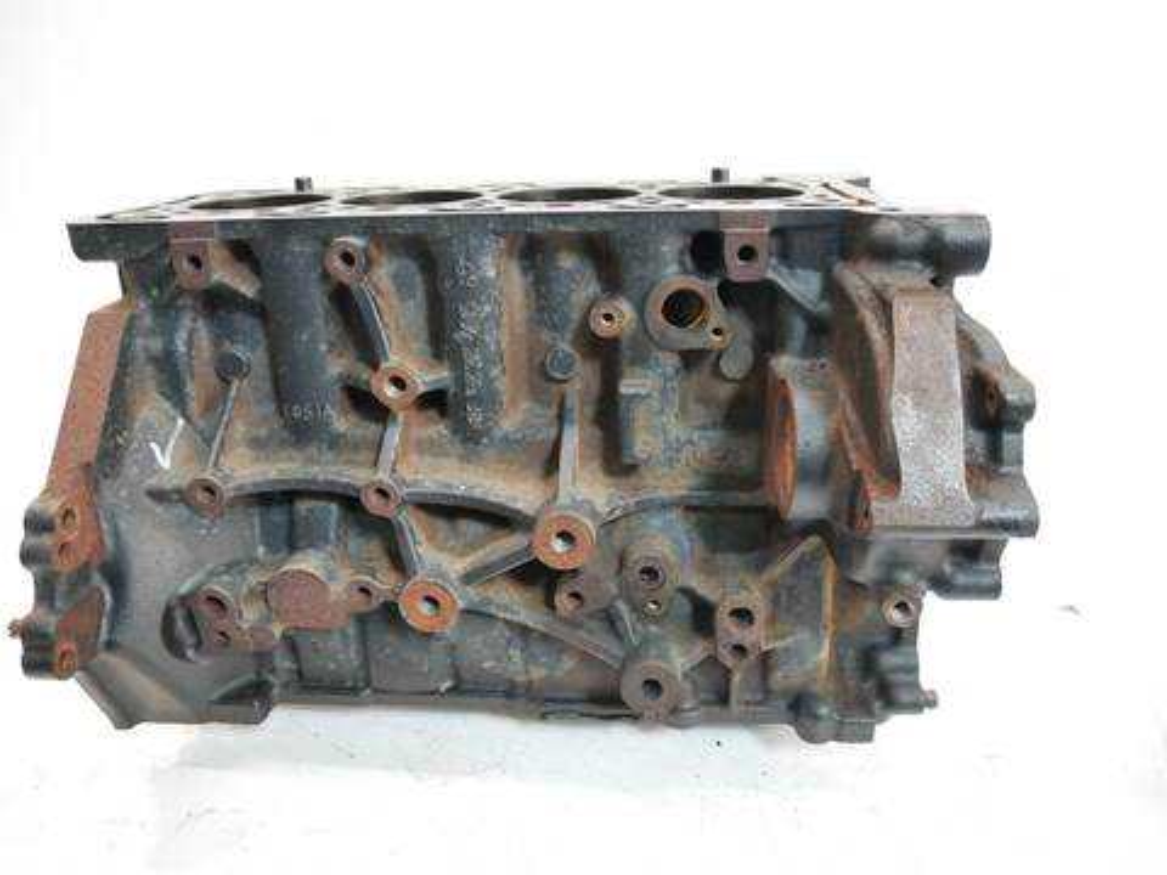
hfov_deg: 71.6
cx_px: 584
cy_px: 438
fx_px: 809
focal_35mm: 24
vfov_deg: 56.8
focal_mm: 12
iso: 640
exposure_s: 1/60
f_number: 3.5
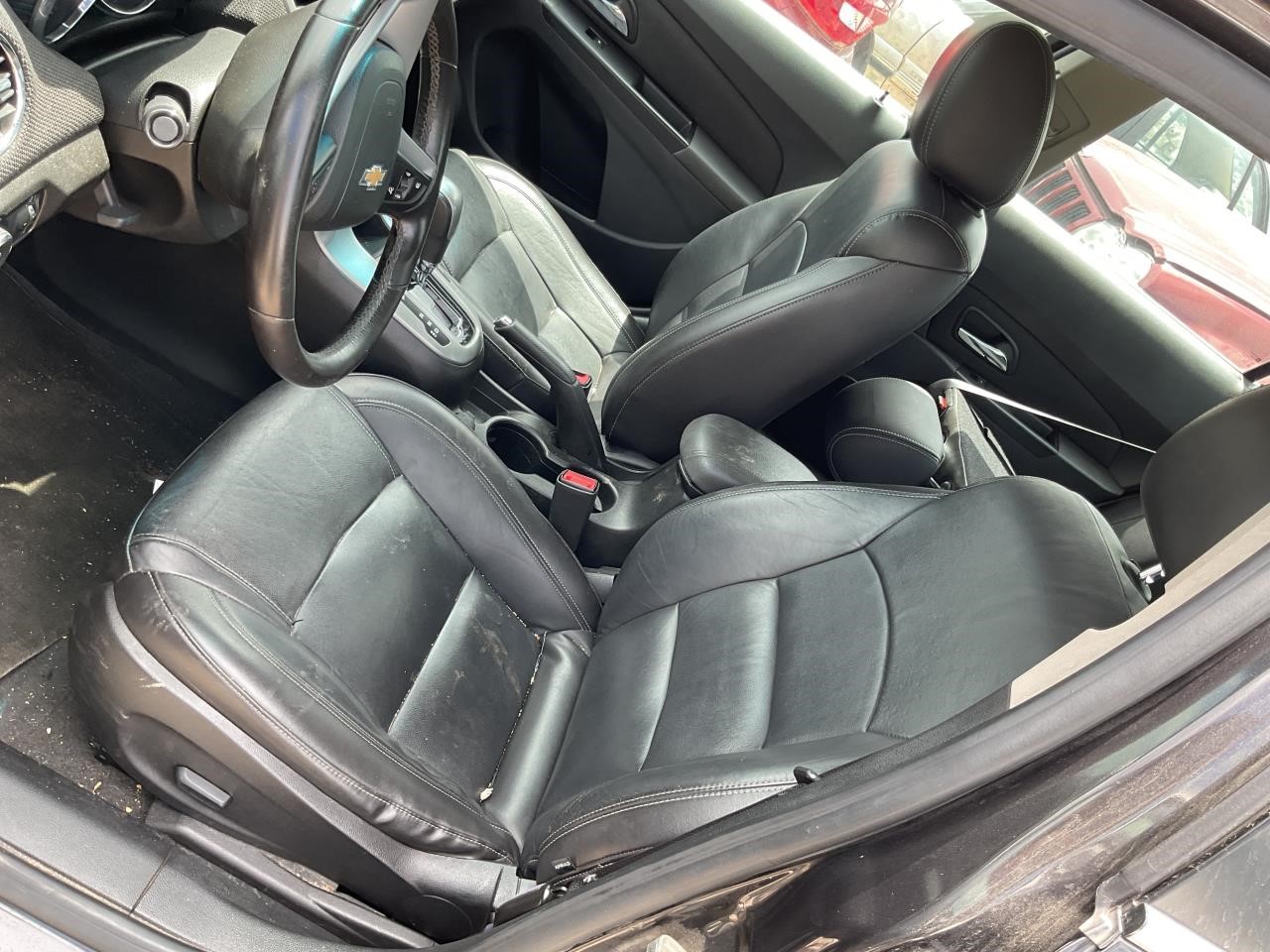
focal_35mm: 29
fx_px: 1064
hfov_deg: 61.7
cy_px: 476
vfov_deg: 48.2
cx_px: 635
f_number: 1.8
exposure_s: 1/100
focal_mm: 3
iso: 32
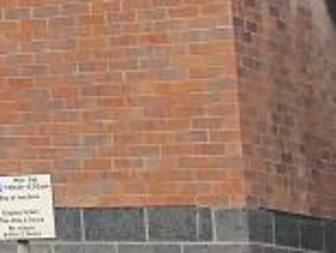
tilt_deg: +18.0
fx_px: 1808
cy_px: -225
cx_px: -456
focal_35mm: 186
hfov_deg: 9.5
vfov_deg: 7.7
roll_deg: -1.4
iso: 20
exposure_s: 1/252
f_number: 1.8
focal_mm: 3.99
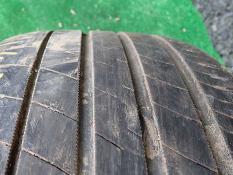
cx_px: 90
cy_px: 89
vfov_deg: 36.0
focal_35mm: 40
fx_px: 269
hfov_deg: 46.4
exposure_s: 1/125
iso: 200
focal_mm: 5.4
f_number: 2.3
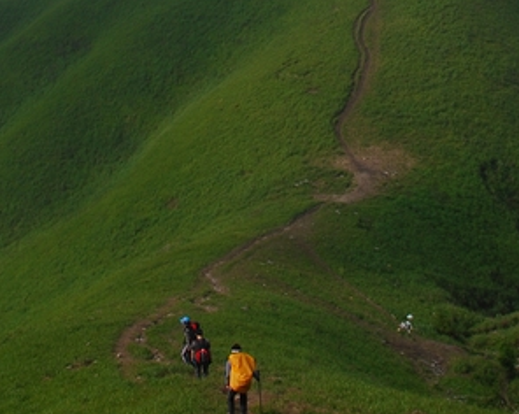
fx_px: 1289
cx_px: 152
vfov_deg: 16.7
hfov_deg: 22.6
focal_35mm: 84
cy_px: -195
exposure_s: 1/160
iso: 100
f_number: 14
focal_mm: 22
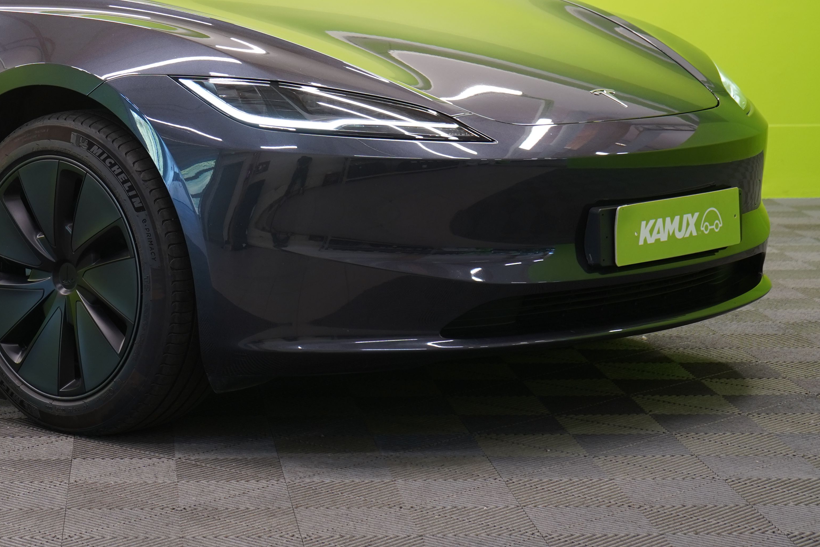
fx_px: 2164
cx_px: 63
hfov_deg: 21.0
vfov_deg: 14.3
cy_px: 71
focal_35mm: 95
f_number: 5
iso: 400
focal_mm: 49
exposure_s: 1/25
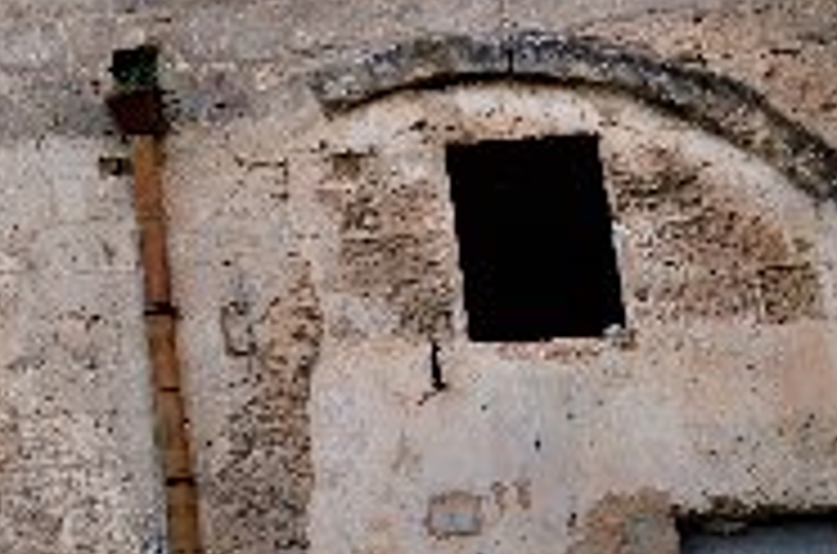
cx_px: -729
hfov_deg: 15.0
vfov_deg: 11.6
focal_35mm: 116
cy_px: -23
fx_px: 2690
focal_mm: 18
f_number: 10
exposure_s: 1/60
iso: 400
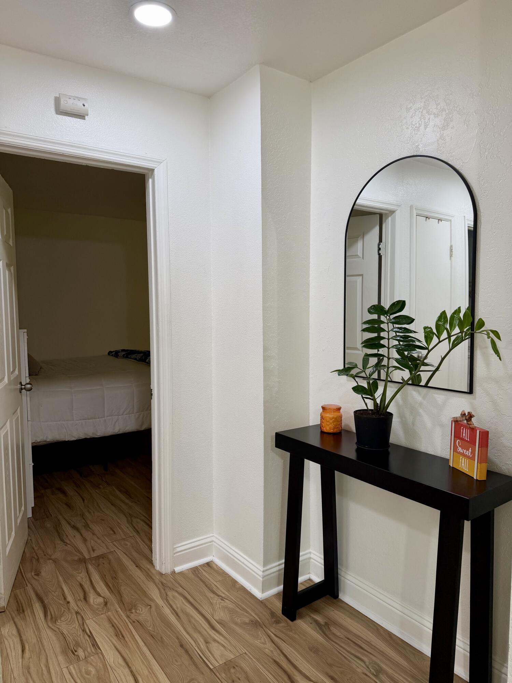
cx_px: 256
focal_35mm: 24
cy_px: 342
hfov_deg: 56.8
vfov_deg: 71.6
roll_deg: +0.4
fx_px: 473
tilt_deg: -4.2
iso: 64
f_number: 1.78
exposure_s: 1/120
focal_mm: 6.76
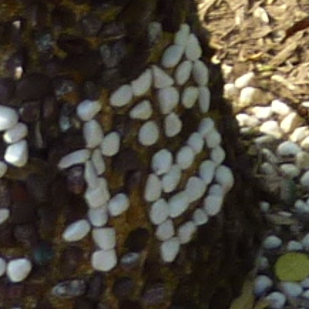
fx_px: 2111
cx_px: 578
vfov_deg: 7.0
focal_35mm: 209
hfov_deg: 8.1
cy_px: -769
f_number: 4
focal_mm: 4.1
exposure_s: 1/160
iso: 80
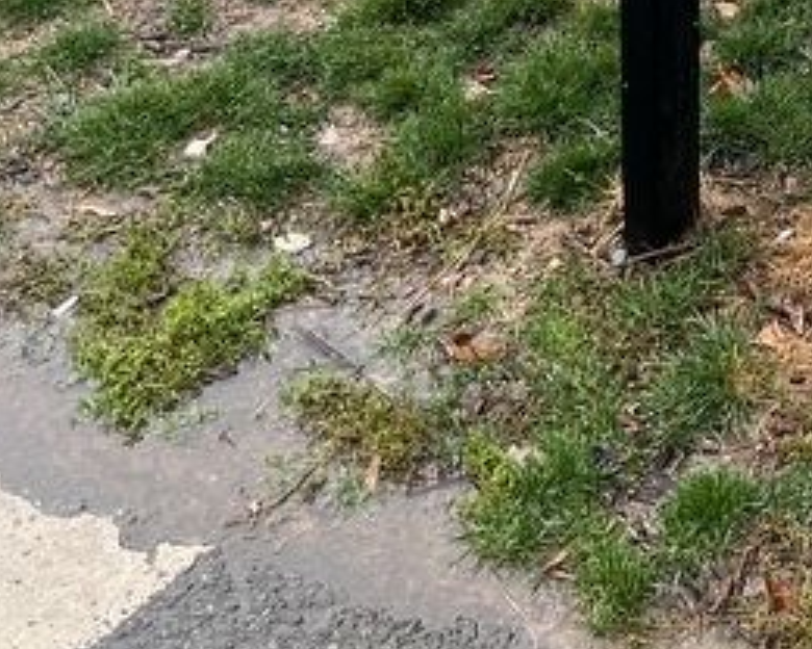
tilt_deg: -18.1
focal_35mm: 78
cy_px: -231
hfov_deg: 22.8
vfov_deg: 18.1
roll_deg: +1.1
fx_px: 1875
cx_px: 928
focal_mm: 5.1
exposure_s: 1/598
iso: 50
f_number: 1.6
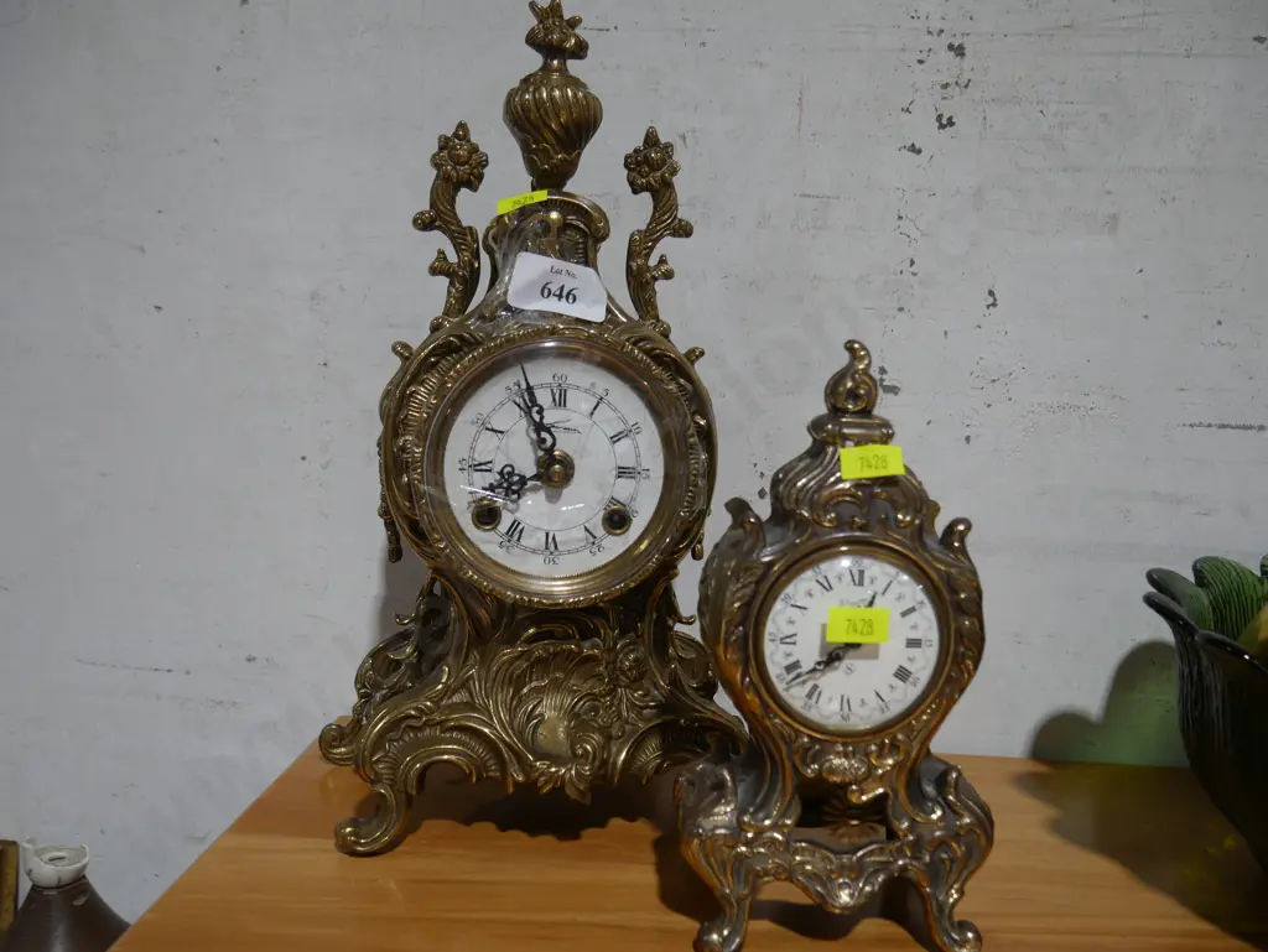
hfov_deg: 56.8
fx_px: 1173
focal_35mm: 32
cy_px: 476
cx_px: 634
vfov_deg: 44.2
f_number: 3.6
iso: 200
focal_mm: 16
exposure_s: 1/80
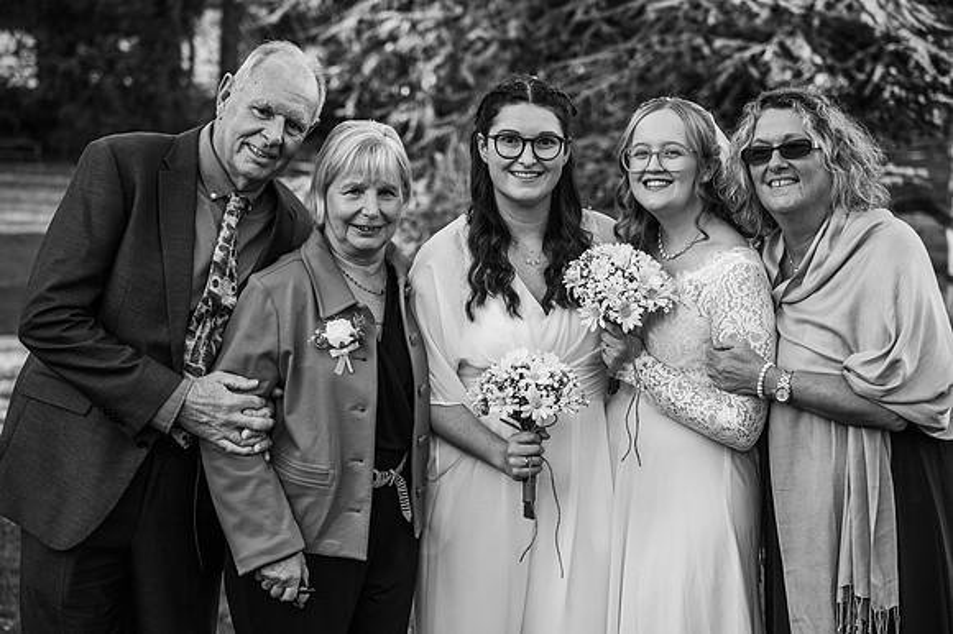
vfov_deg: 19.4
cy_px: 317
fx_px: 1852
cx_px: 476
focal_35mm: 70
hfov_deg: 28.9
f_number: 4
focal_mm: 70
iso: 100
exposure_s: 1/250
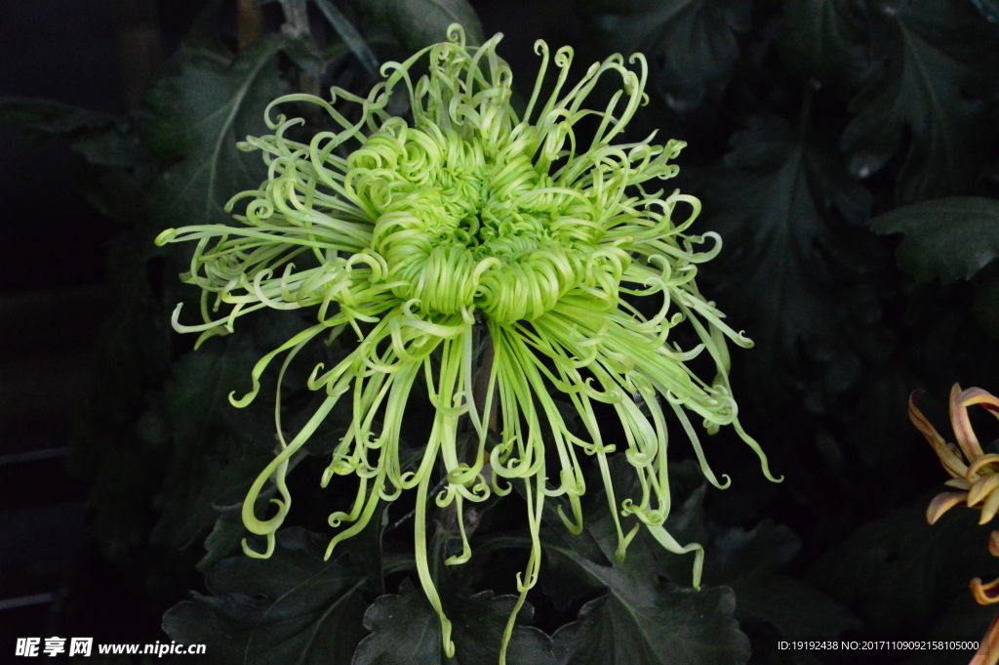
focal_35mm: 112
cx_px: 500
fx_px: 3119
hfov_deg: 18.2
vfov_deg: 12.2
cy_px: 332
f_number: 11
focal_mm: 75
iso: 6400
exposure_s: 1/30
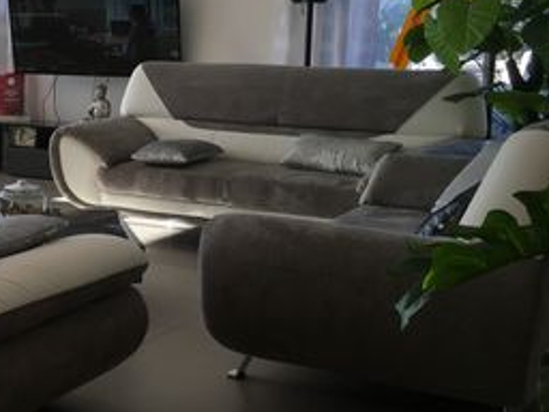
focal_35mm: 68
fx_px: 1078
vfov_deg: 21.6
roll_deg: +0.3
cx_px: -69
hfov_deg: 26.2
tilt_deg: -6.4
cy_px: 148
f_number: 2.2
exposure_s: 1/248
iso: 25
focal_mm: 4.15
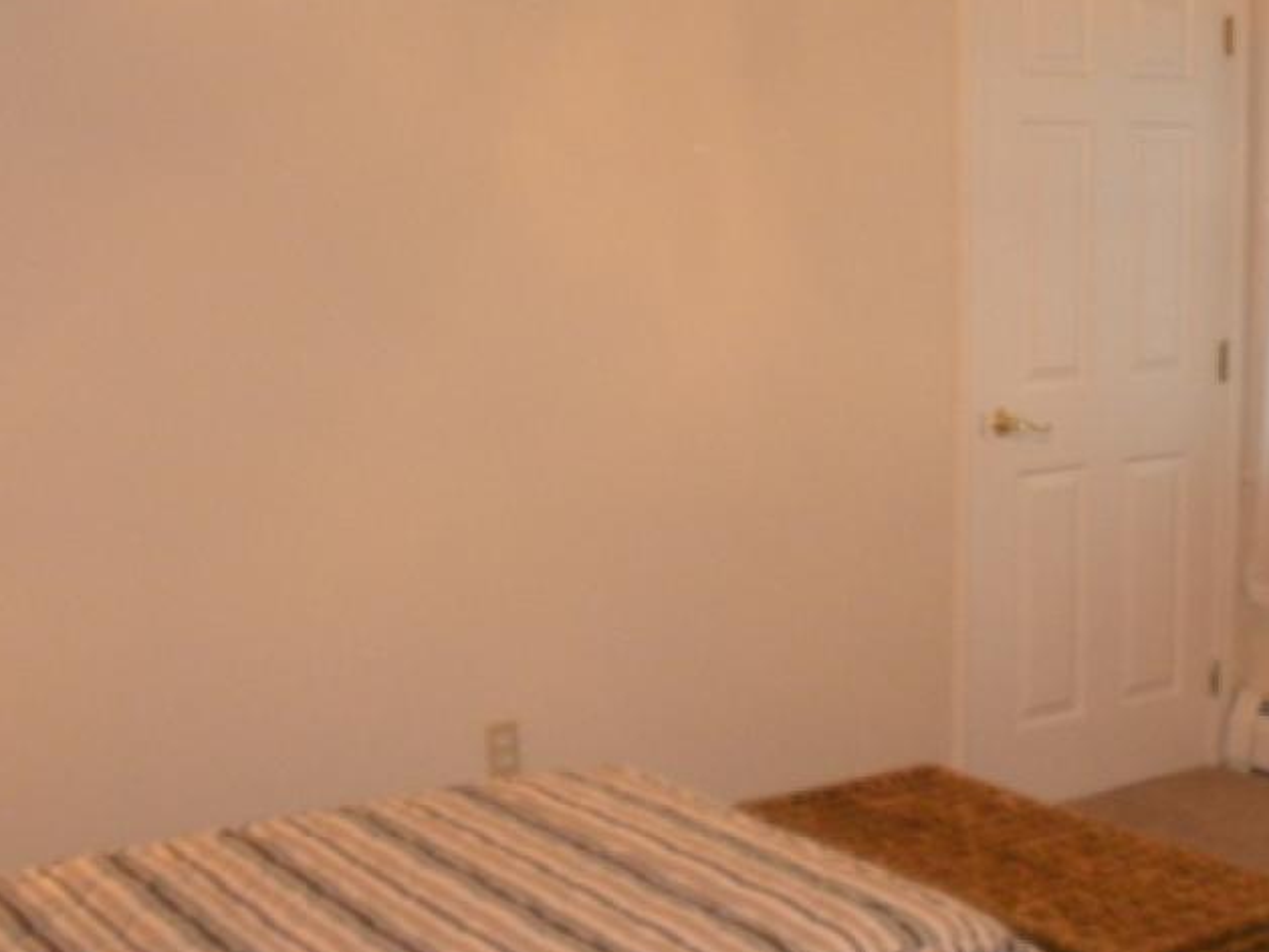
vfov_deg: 25.7
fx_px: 2090
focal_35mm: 57
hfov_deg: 33.5
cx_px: 855
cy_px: 467
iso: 400
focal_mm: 6.3
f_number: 3.5
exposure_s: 1/30
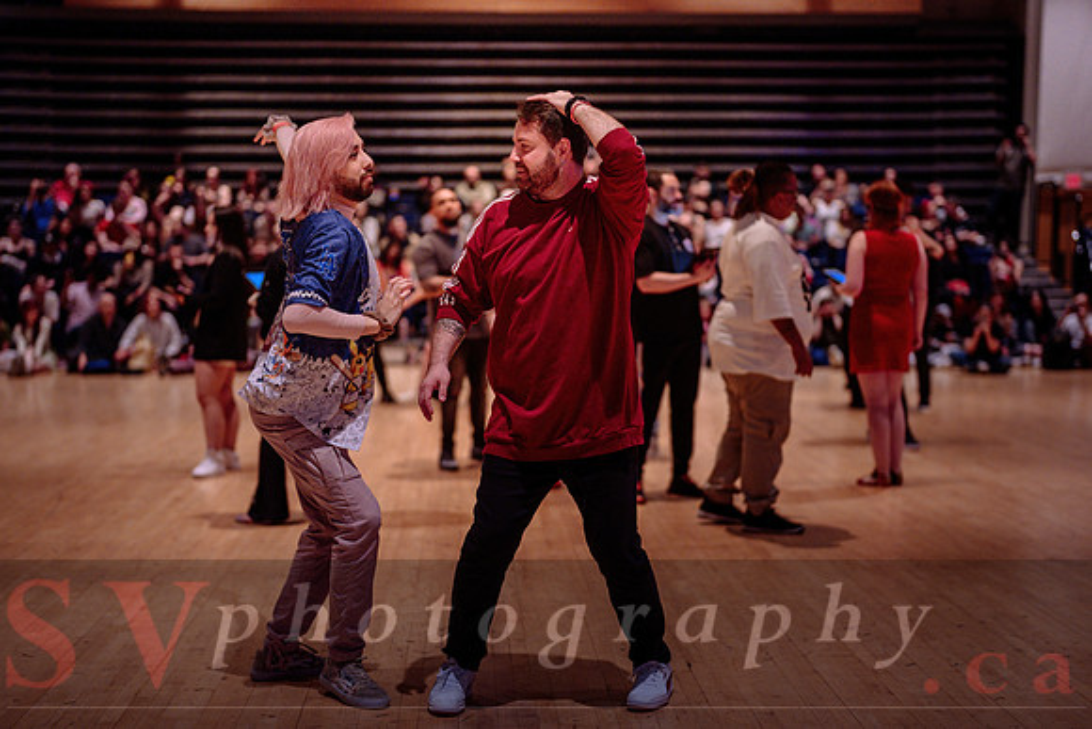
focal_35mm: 59
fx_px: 1800
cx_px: 546
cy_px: 433
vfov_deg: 22.9
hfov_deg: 33.7
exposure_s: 1/320
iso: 1600
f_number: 1.2
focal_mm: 50
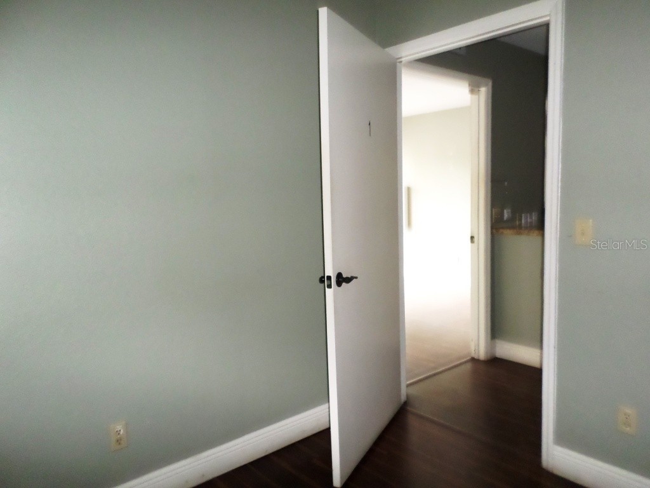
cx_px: 325
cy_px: 244
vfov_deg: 54.9
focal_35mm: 25
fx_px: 469
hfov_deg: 69.4
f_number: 2.5
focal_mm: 4.5
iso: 400
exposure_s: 1/10
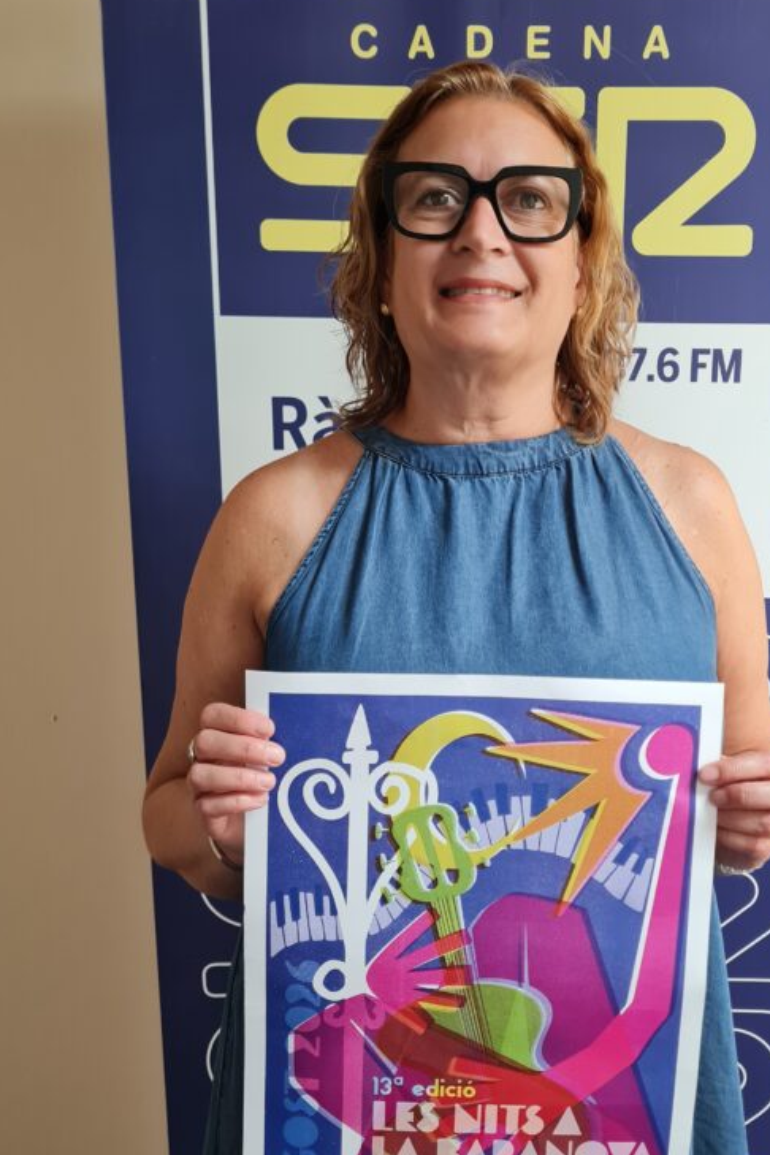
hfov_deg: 34.8
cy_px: 610
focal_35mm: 38
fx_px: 1219
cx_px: 490
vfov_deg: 50.7
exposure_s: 1/100
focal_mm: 5.4
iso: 320
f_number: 1.8
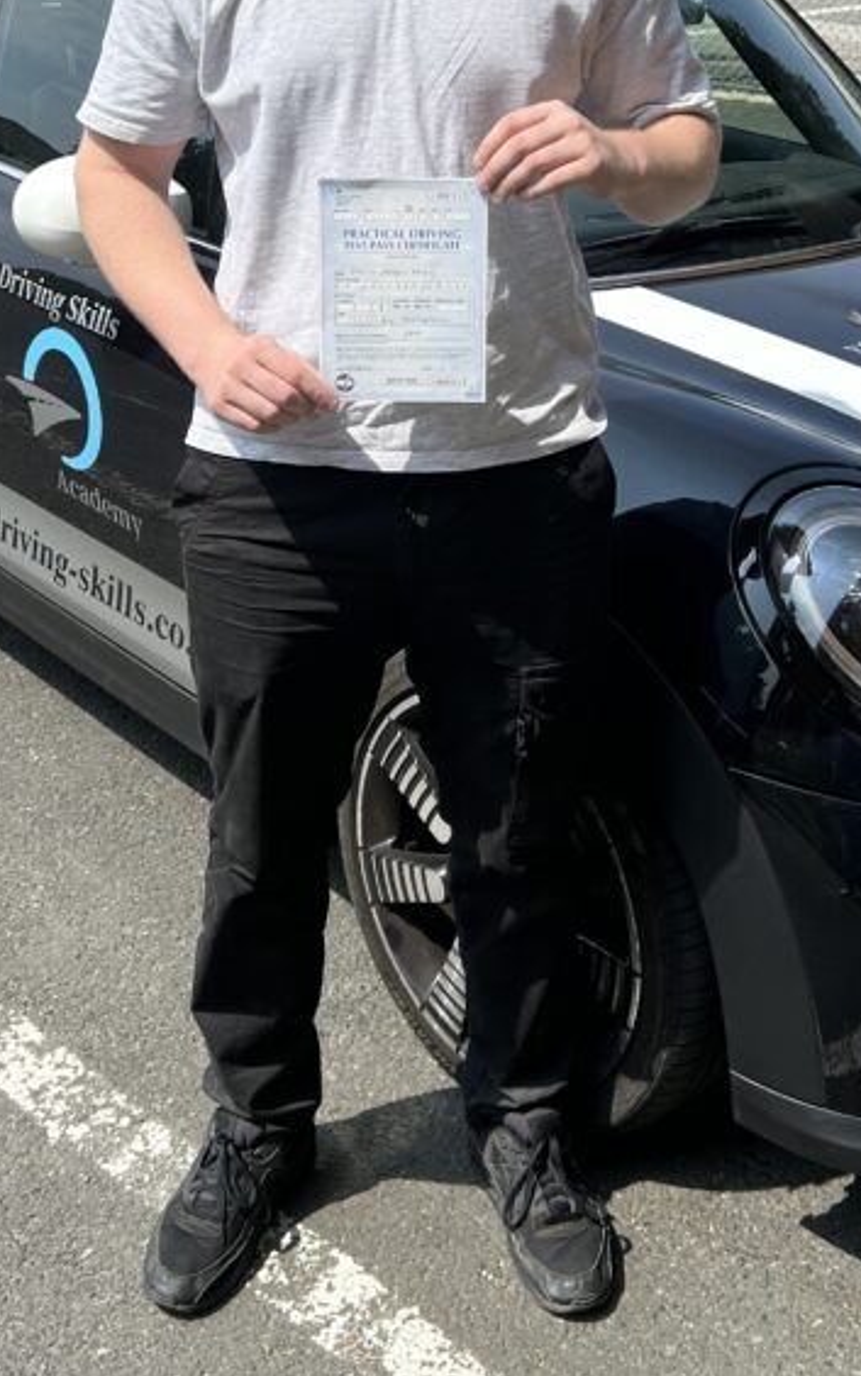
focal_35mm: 50
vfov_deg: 39.4
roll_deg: -0.9
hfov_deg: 25.9
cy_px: 371
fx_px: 1875
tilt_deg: -16.0
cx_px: 412
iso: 50
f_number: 1.5
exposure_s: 1/3831
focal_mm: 5.7
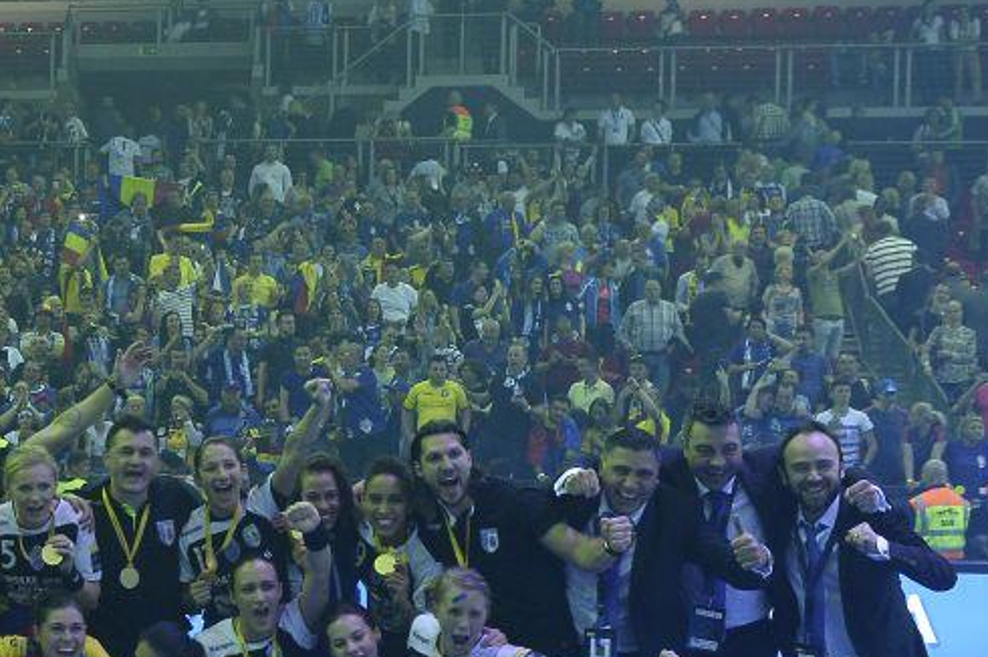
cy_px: 537
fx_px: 2551
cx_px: -81
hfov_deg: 20.9
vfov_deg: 14.6
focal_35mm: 93
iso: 2500
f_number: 3.5
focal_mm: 38
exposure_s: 1/320
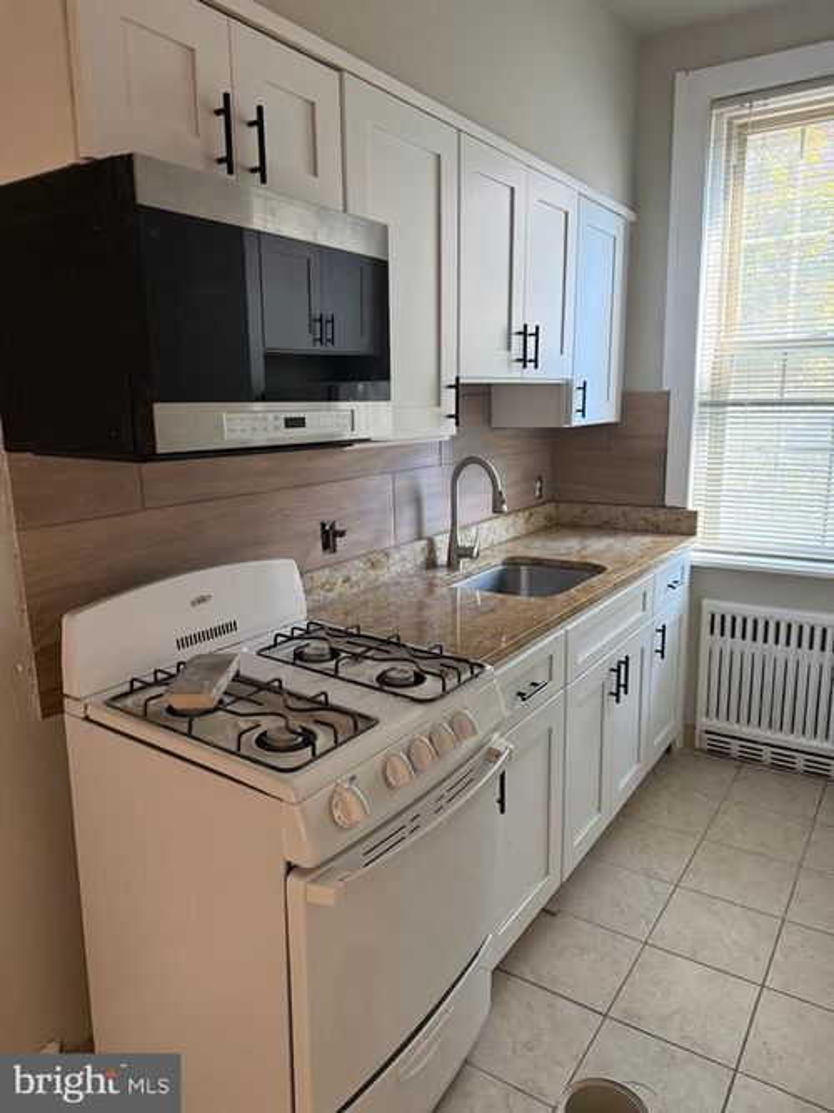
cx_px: 417
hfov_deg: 56.8
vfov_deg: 71.6
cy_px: 556
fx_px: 771
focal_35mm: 24
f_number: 1.78
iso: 200
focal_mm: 6.76
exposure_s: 1/86
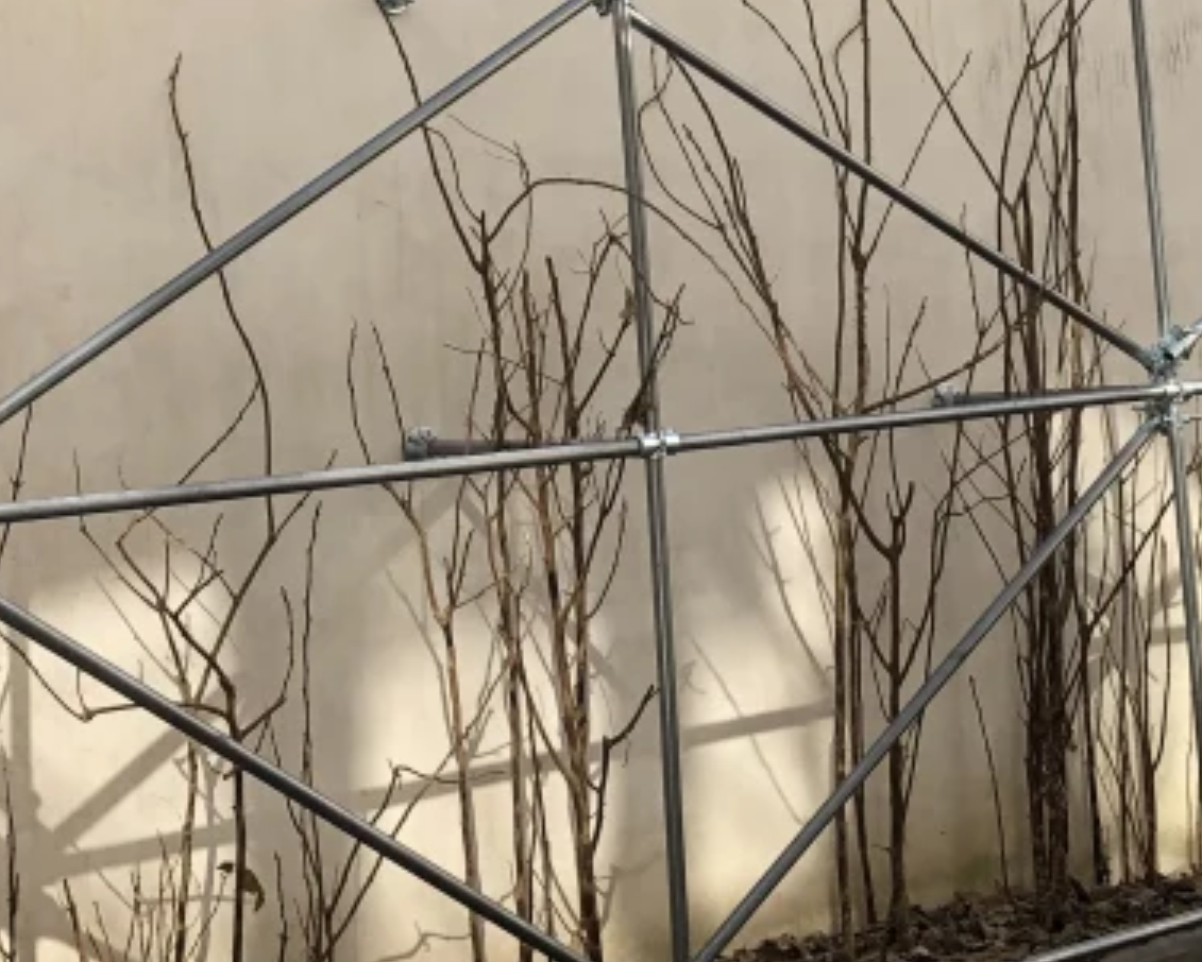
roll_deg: +7.1
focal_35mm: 87
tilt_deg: +11.7
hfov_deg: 21.9
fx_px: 3097
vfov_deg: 17.0
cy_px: -166
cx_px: 781
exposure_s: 1/375
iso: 20
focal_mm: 4
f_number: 1.8
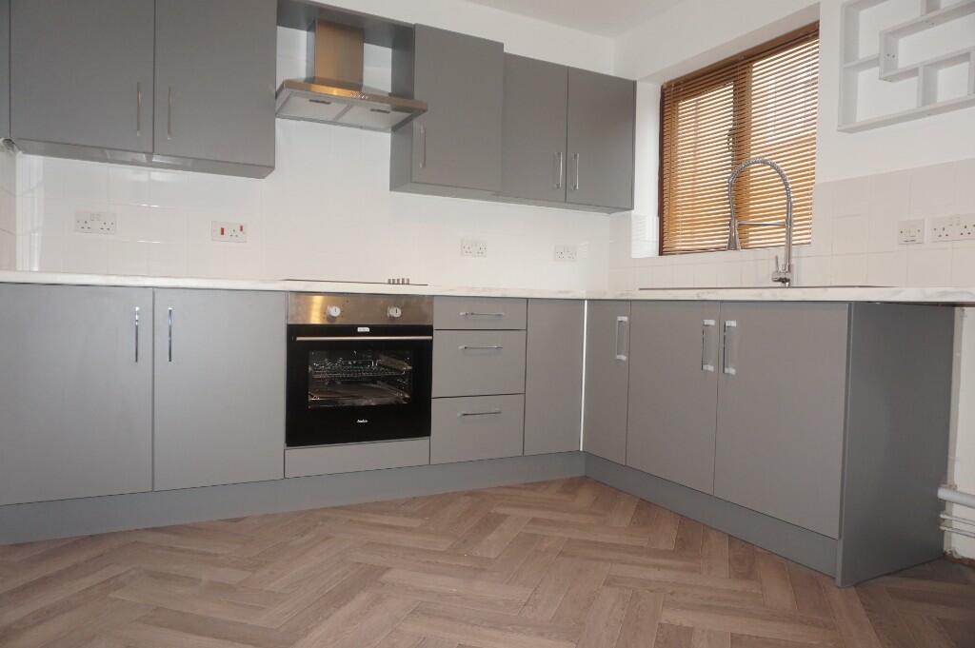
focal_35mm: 24
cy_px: 324
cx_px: 488
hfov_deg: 73.8
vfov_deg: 53.1
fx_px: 649
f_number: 4
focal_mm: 16
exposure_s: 1/60
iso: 640
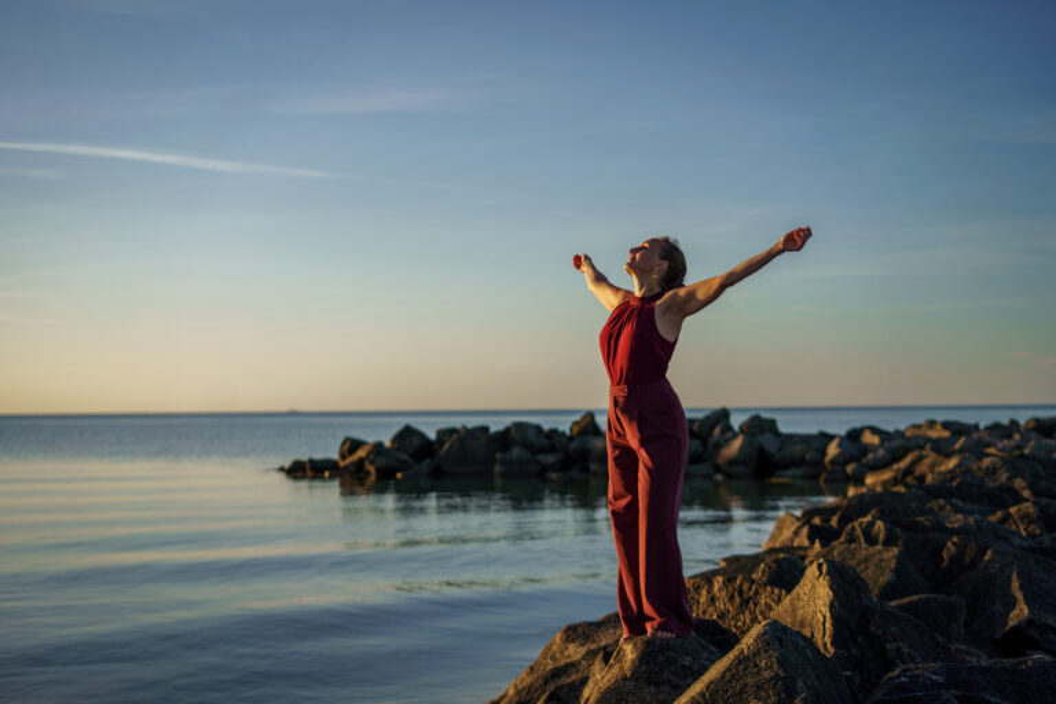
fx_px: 1613
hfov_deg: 36.2
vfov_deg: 24.6
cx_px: 528
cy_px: 352
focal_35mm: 55
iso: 100
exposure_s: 1/2000
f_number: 2.5
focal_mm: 55
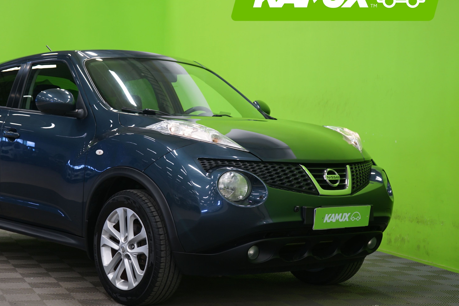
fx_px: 905
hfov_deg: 28.3
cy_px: 153
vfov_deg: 19.2
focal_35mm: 71
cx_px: 154
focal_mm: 53
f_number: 5
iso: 400
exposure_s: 1/8
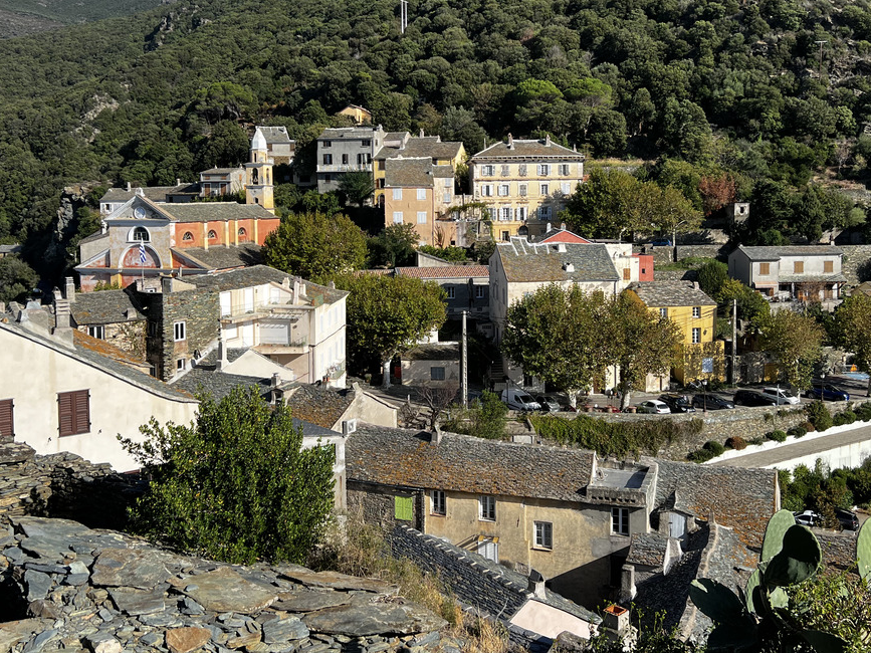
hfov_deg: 51.4
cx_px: 431
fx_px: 906
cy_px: 242
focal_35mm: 36
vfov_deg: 39.4
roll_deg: +0.8
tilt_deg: -3.0
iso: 50
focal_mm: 5.7
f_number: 1.5
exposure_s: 1/3704
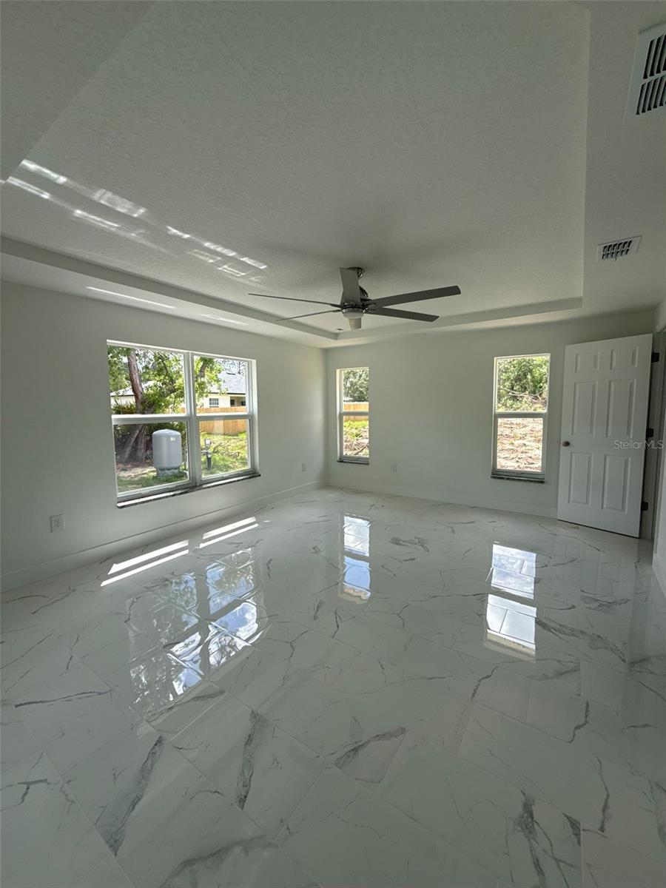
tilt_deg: -5.8
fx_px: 359
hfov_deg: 85.7
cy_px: 444
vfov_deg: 102.1
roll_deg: -0.5
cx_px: 333
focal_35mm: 14
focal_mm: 2.22
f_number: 2.2
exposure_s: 1/270
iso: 50
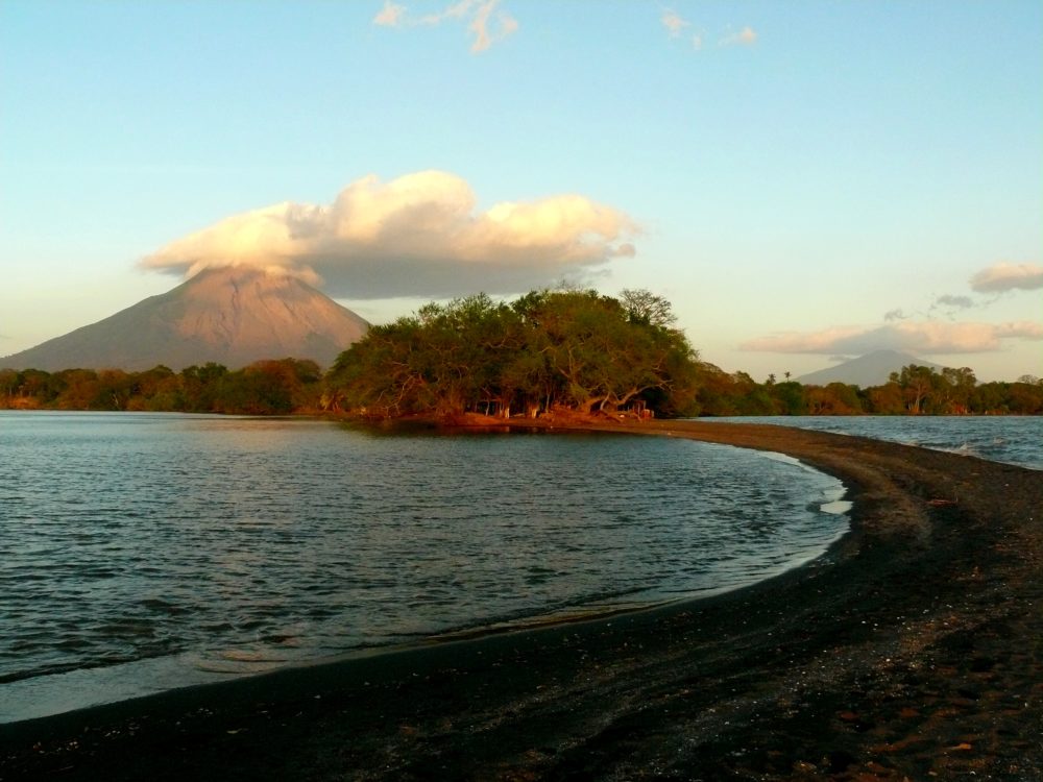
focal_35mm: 35
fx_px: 1055
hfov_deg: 52.6
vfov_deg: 40.7
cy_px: 391
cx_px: 522
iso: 400
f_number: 5.6
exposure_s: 1/125
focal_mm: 7.4
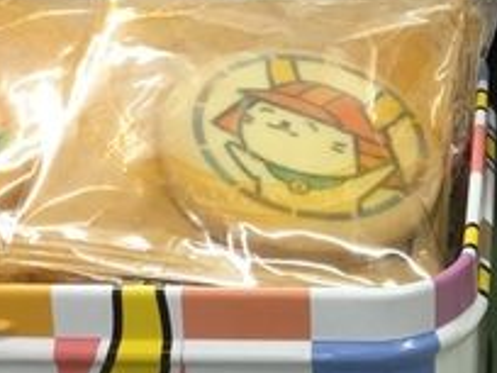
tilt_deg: -23.3
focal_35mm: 124
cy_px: 45
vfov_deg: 11.9
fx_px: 1780
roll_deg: -1.8
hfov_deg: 15.5
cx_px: 535
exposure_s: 1/30
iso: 50
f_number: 2.4
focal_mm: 3.3
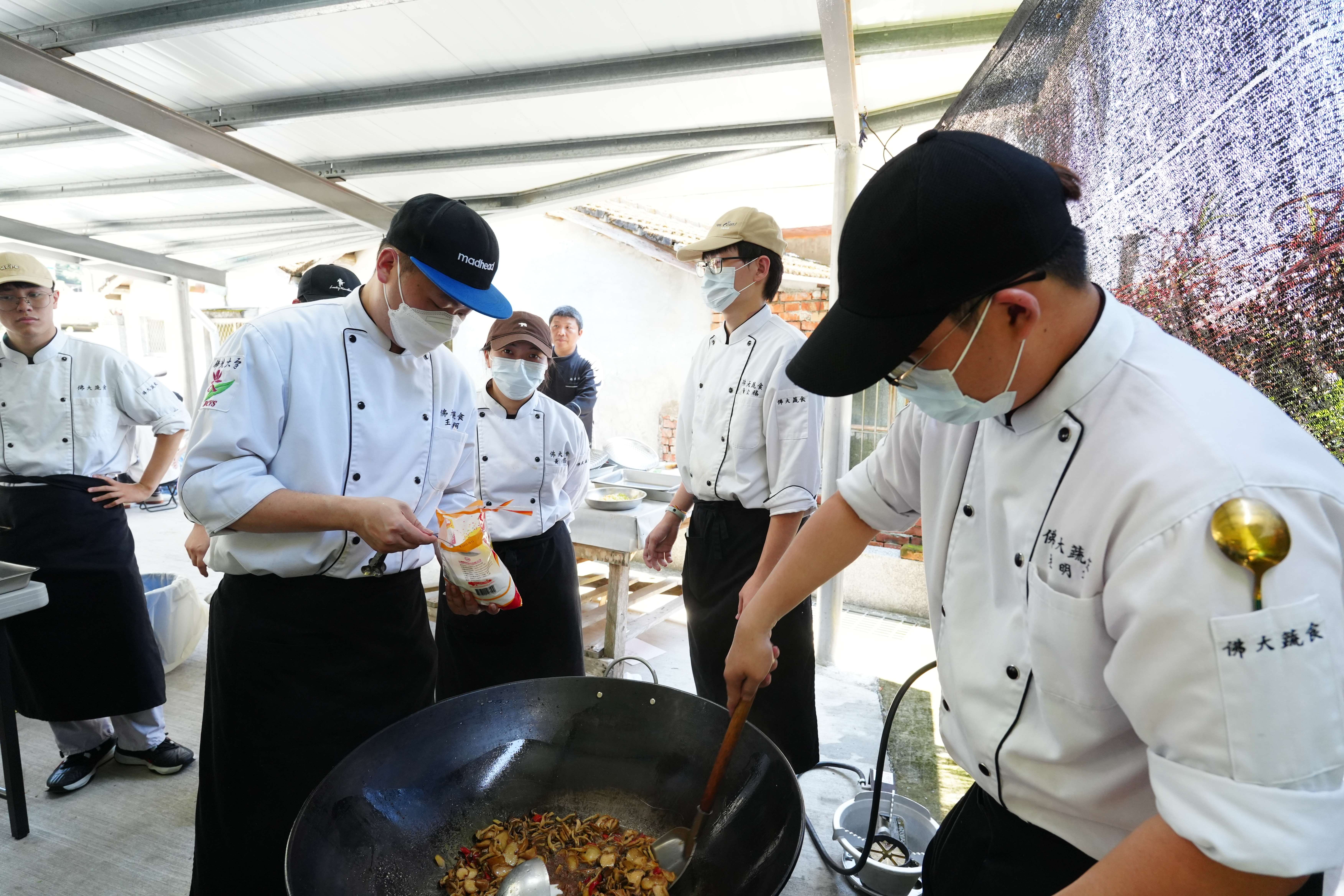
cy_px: 448
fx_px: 747
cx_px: 672
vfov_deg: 61.9
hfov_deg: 84.0
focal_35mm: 20
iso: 2000
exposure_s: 1/200
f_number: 5.6
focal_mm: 20
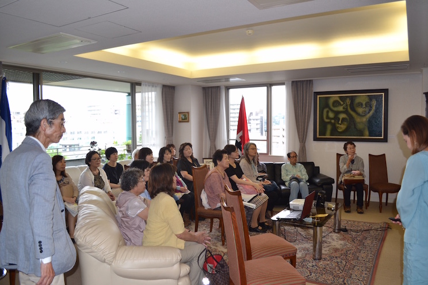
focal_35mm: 27
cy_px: 142
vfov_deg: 47.9
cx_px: 214
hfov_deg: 67.4
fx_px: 321
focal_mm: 18
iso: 400
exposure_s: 1/60
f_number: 3.5
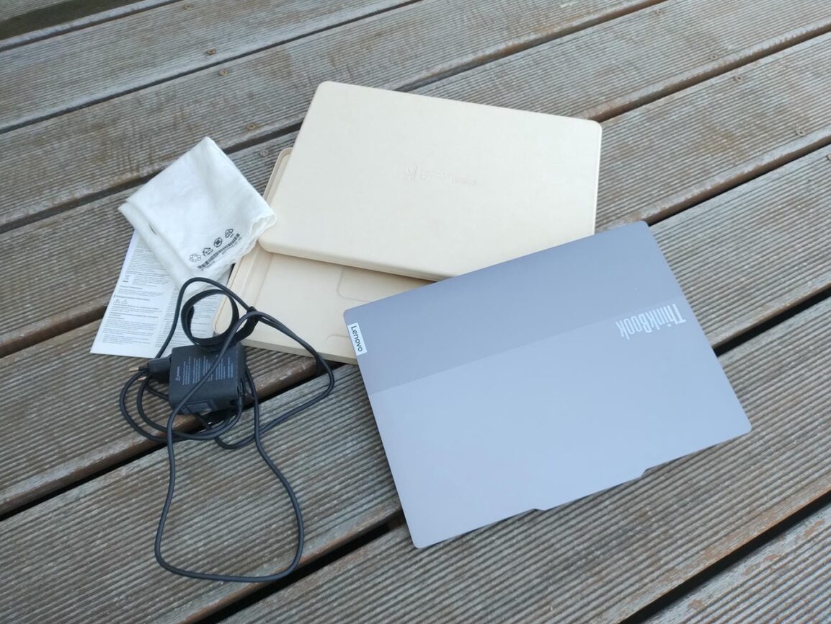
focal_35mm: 26
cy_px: 301
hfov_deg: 67.3
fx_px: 624
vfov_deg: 53.1
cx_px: 409
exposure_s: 1/120
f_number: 1.7
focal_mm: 4.71
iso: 100
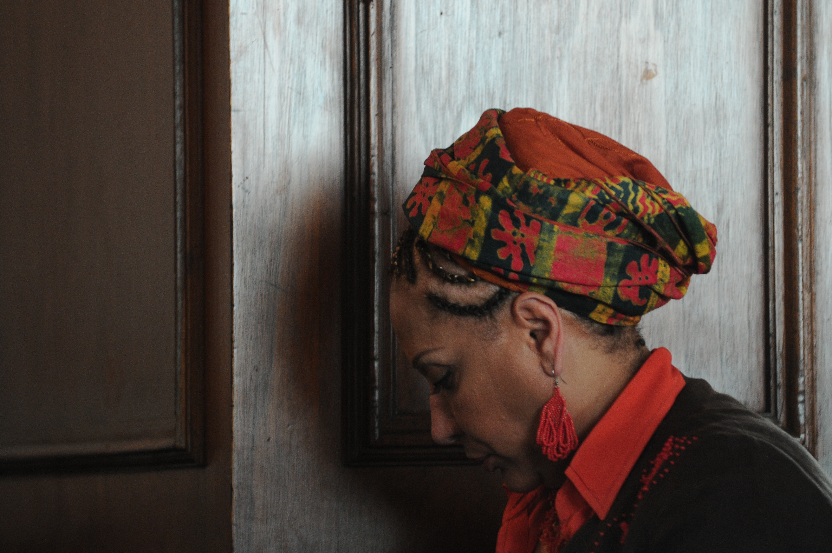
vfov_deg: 4.6
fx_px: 6925
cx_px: 416
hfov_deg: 6.9
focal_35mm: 300
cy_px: 276
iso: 800
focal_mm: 200
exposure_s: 1/50
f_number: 3.5
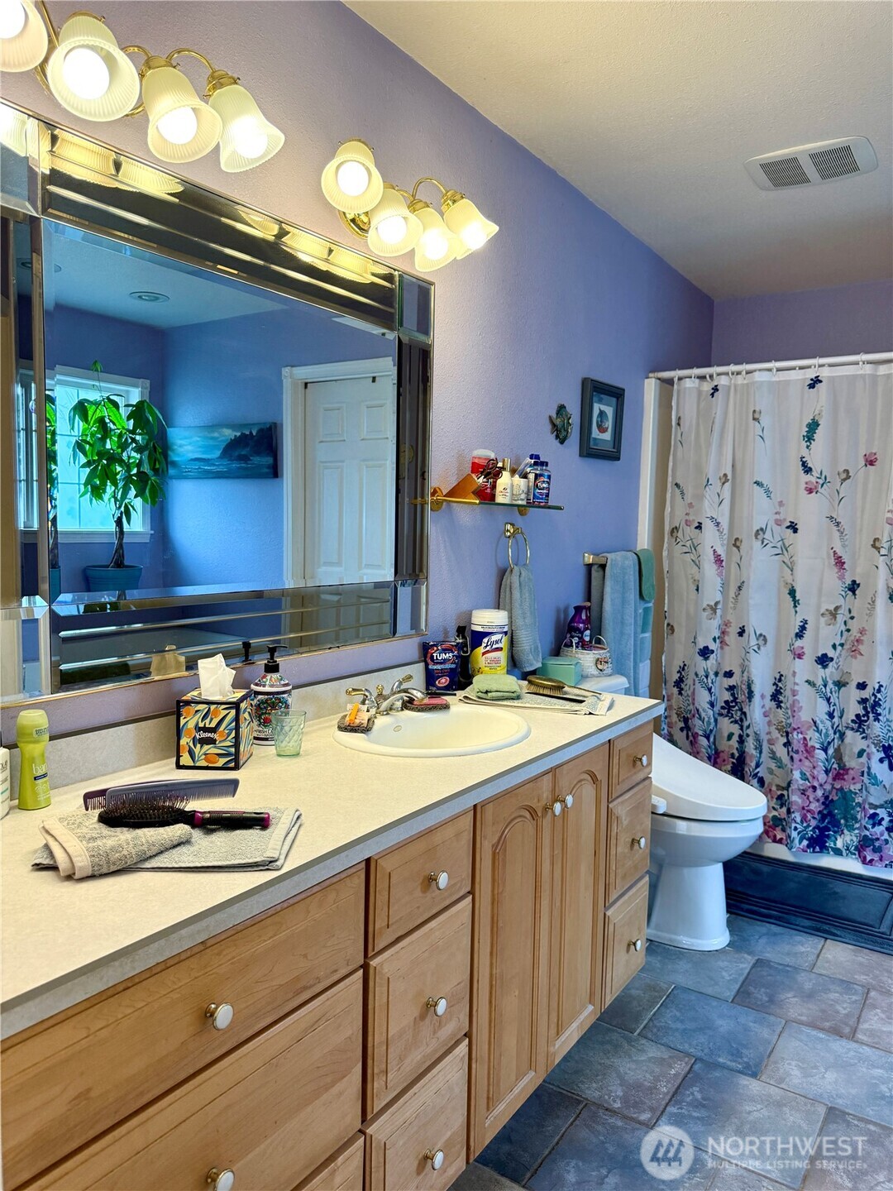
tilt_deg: -4.1
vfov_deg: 71.6
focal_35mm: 24
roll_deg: -1.2
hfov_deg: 56.8
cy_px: 596
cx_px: 446
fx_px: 826
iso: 160
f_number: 1.78
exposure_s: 1/240
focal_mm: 6.76
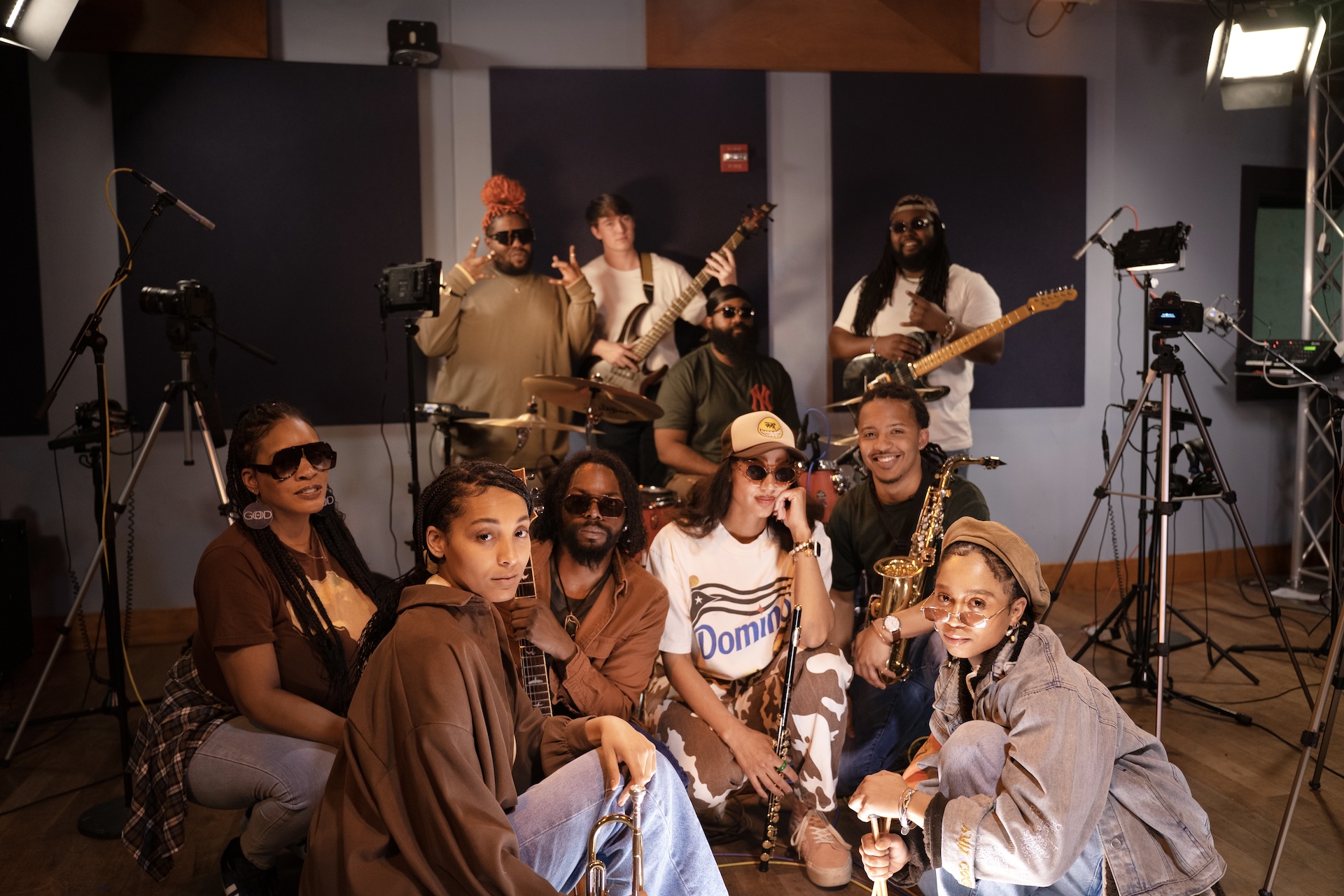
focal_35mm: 29
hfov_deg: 63.7
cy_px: 448
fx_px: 1083
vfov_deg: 45.0
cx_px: 672
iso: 800
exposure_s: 1/80
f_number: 2.8
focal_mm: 29
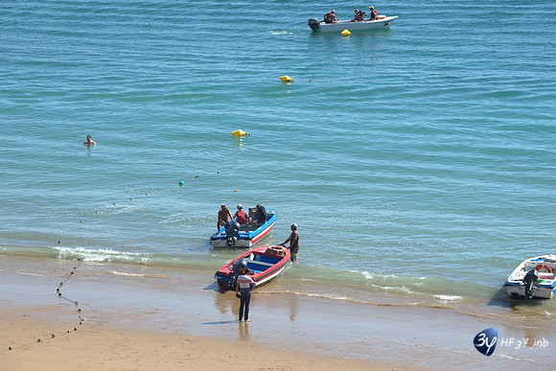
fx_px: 3089
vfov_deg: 6.9
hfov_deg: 10.3
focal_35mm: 200
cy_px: 186
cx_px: 278
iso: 200
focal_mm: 200
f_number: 10
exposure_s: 1/400
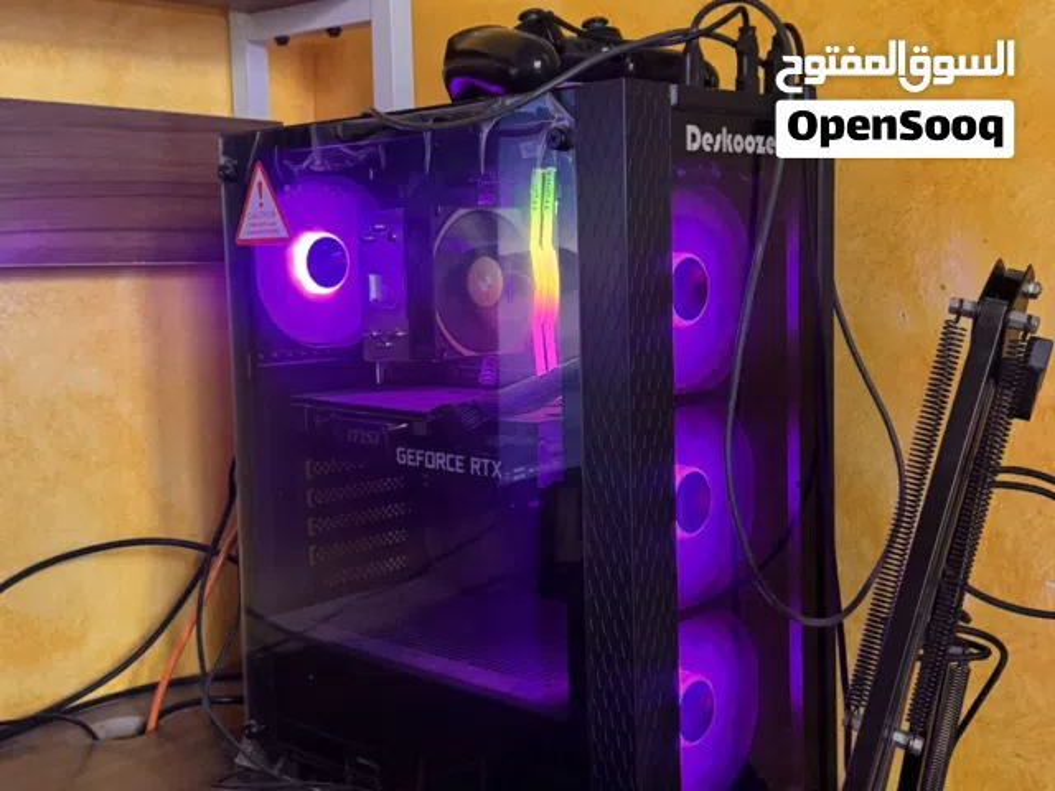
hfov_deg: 71.6
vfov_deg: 56.8
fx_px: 731
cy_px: 396
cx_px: 528
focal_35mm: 24
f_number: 1.78
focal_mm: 6.76
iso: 1000
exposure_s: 1/40
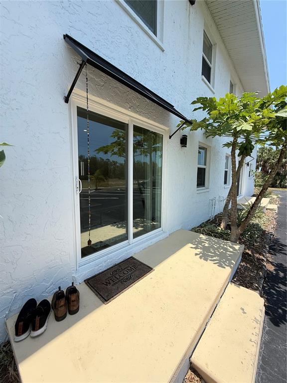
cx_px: 144
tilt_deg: -5.5
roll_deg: +0.1
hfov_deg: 85.7
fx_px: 155
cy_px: 192
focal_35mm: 14
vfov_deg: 102.1
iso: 64
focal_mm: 2.22
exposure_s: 1/1431
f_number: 2.2
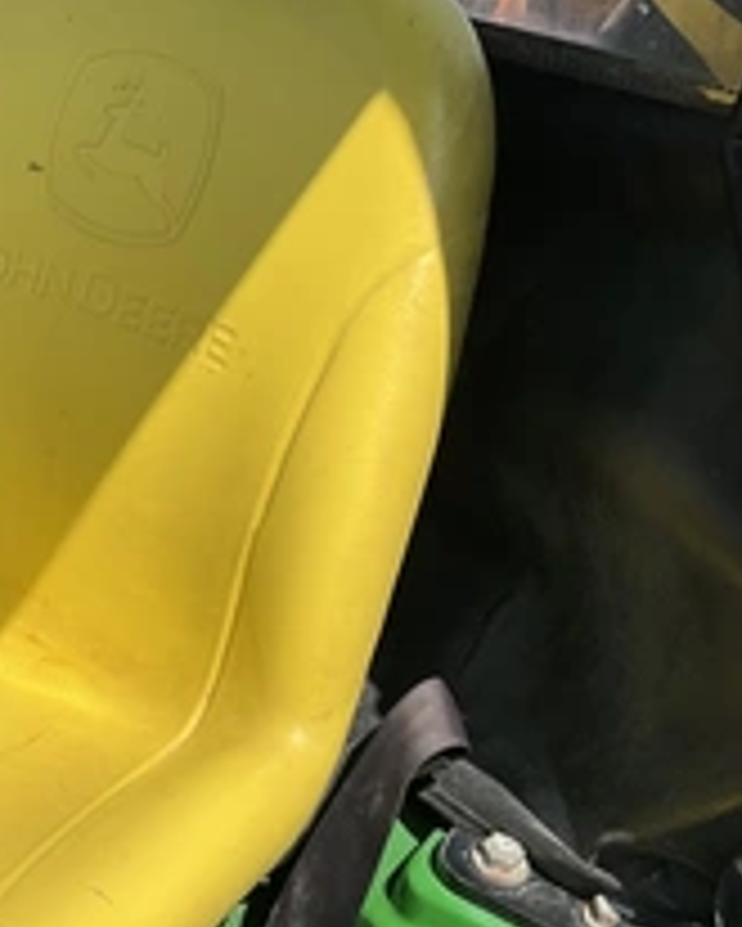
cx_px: -67
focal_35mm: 55
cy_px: 598
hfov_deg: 25.7
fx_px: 1509
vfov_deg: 33.9
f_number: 1.8
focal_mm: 3
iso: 25
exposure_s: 1/2227
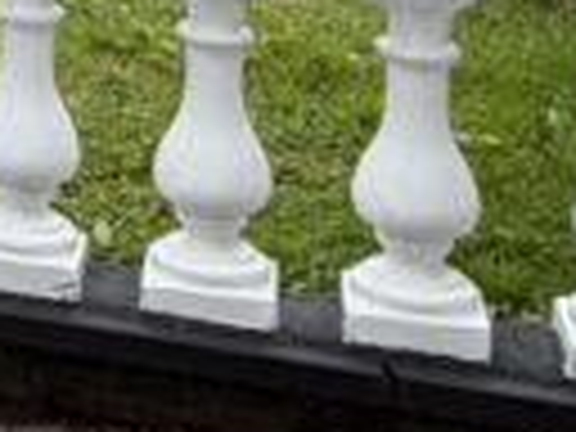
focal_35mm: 112
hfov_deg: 14.4
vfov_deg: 12.3
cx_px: -594
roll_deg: +1.3
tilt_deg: -4.3
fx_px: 1864
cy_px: -302
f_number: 2.2
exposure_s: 1/217
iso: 40
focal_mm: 2.22
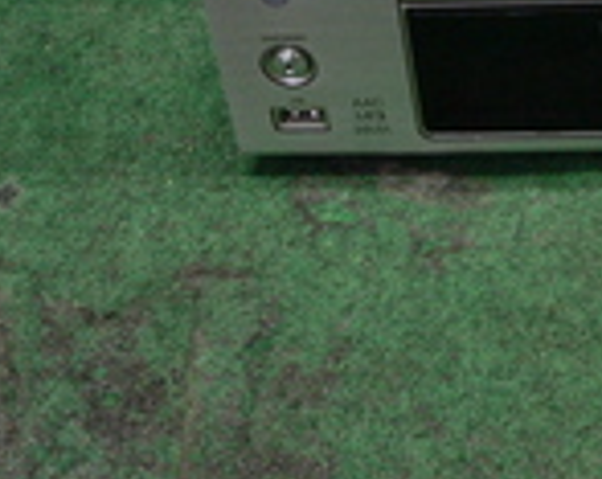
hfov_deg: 20.5
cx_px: 582
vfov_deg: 16.3
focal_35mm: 91
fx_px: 1618
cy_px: -72
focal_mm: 6
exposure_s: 1/20
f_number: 2.8
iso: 200
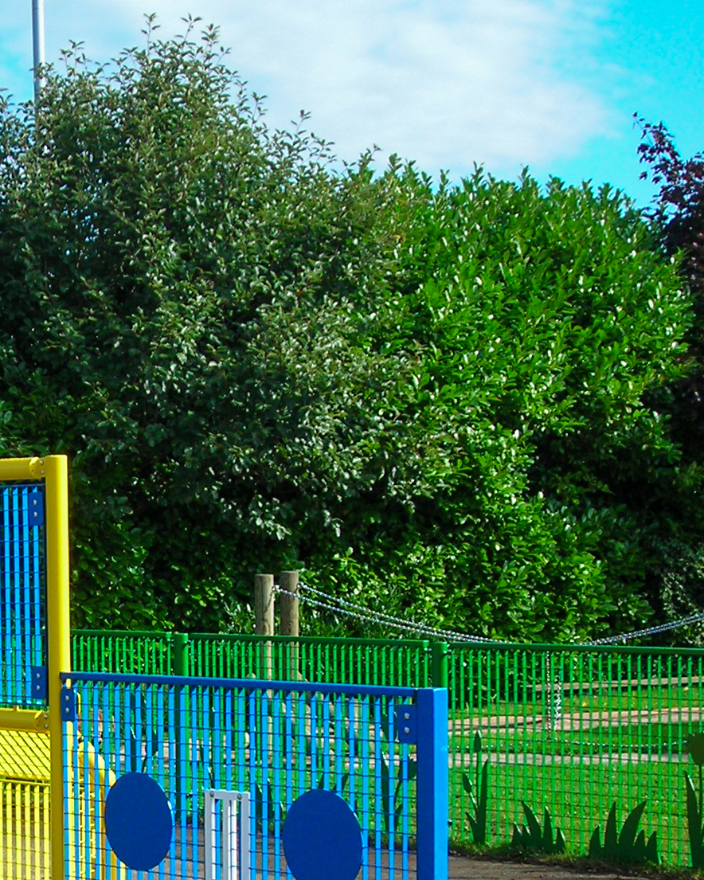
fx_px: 2266
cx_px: -14
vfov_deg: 21.8
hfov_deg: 17.2
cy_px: 663
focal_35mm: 87
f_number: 3.2
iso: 50
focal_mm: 6.3
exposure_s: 1/372
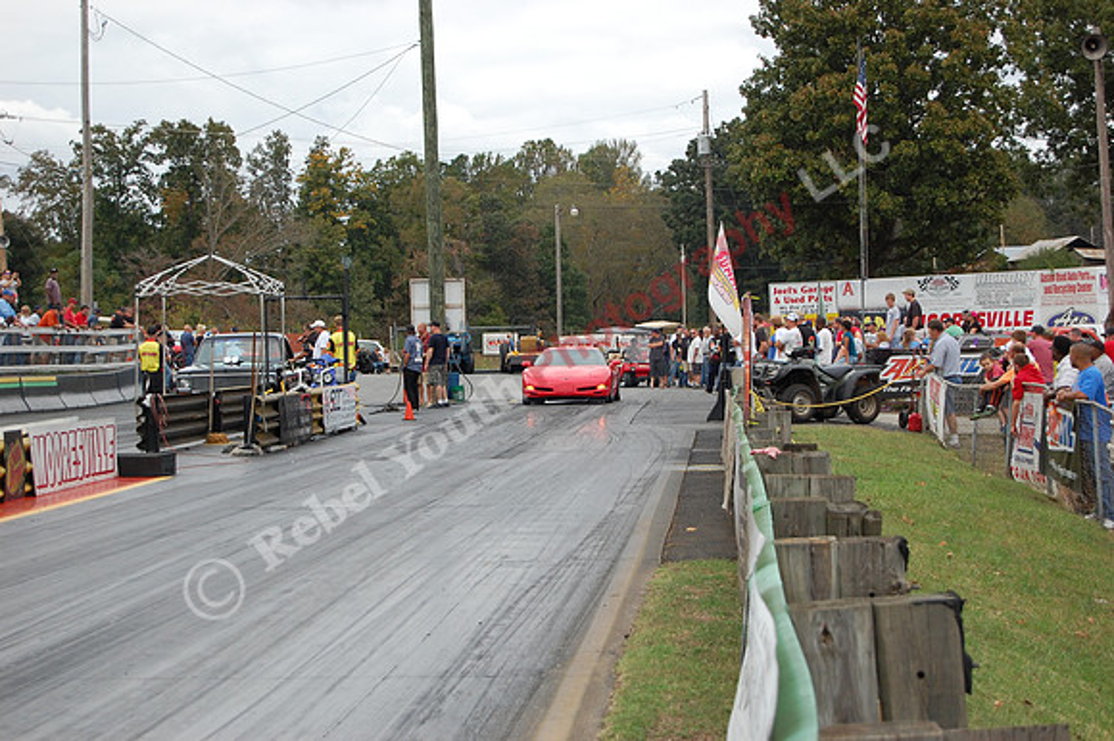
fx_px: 2551
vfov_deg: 16.5
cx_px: 557
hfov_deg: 24.6
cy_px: 370
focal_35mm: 82
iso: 400
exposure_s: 1/640
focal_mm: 55
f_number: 5.6
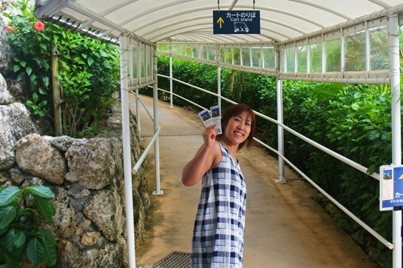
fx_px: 492
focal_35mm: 44
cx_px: 243
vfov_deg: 30.3
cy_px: 102
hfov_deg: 44.3
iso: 200
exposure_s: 1/160
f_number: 4
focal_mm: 20
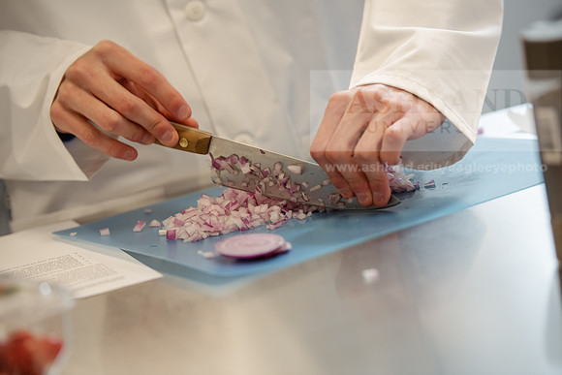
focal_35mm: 140
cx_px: 281
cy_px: 188
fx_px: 2186
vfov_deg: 9.8
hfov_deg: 14.7
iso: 500
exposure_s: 1/200
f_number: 3.5
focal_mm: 140
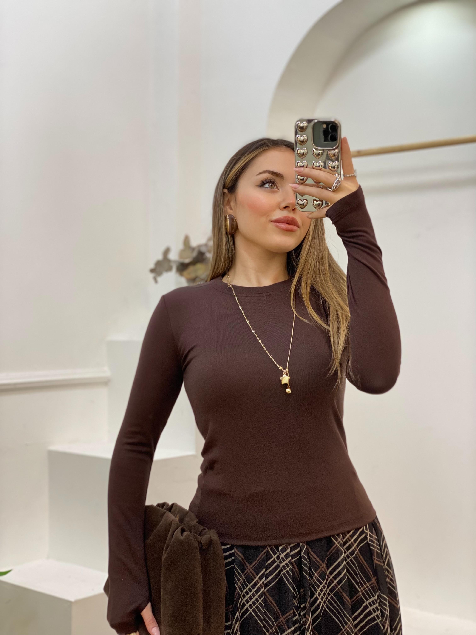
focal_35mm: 52
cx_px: 238
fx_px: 953
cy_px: 318
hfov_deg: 28.0
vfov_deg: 36.8
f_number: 2
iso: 100
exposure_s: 1/100
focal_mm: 6
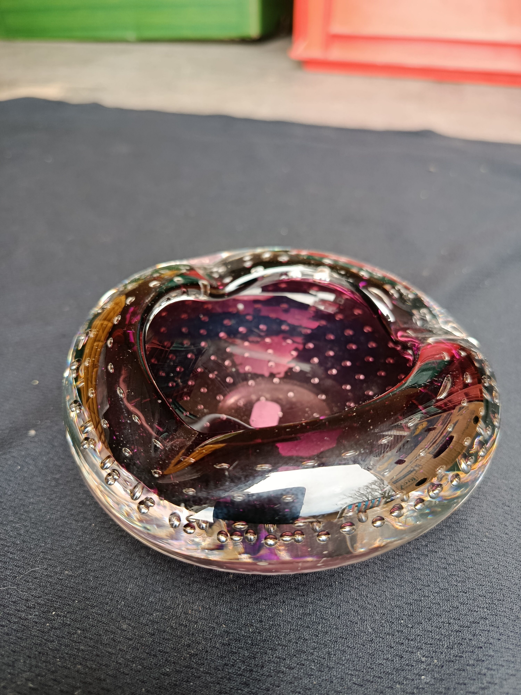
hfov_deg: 56.8
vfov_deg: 71.6
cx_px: 260
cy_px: 348
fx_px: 482
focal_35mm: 24
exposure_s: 1/100
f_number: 1.7
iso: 265
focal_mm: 5.24
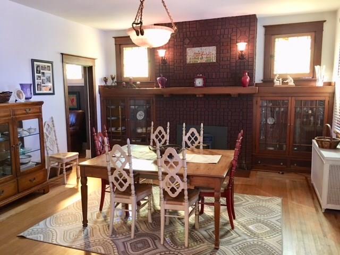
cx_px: 170
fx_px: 285
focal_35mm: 29
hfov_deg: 61.7
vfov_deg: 48.2
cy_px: 128
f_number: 2.2
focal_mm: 4.15
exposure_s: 1/15
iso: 80
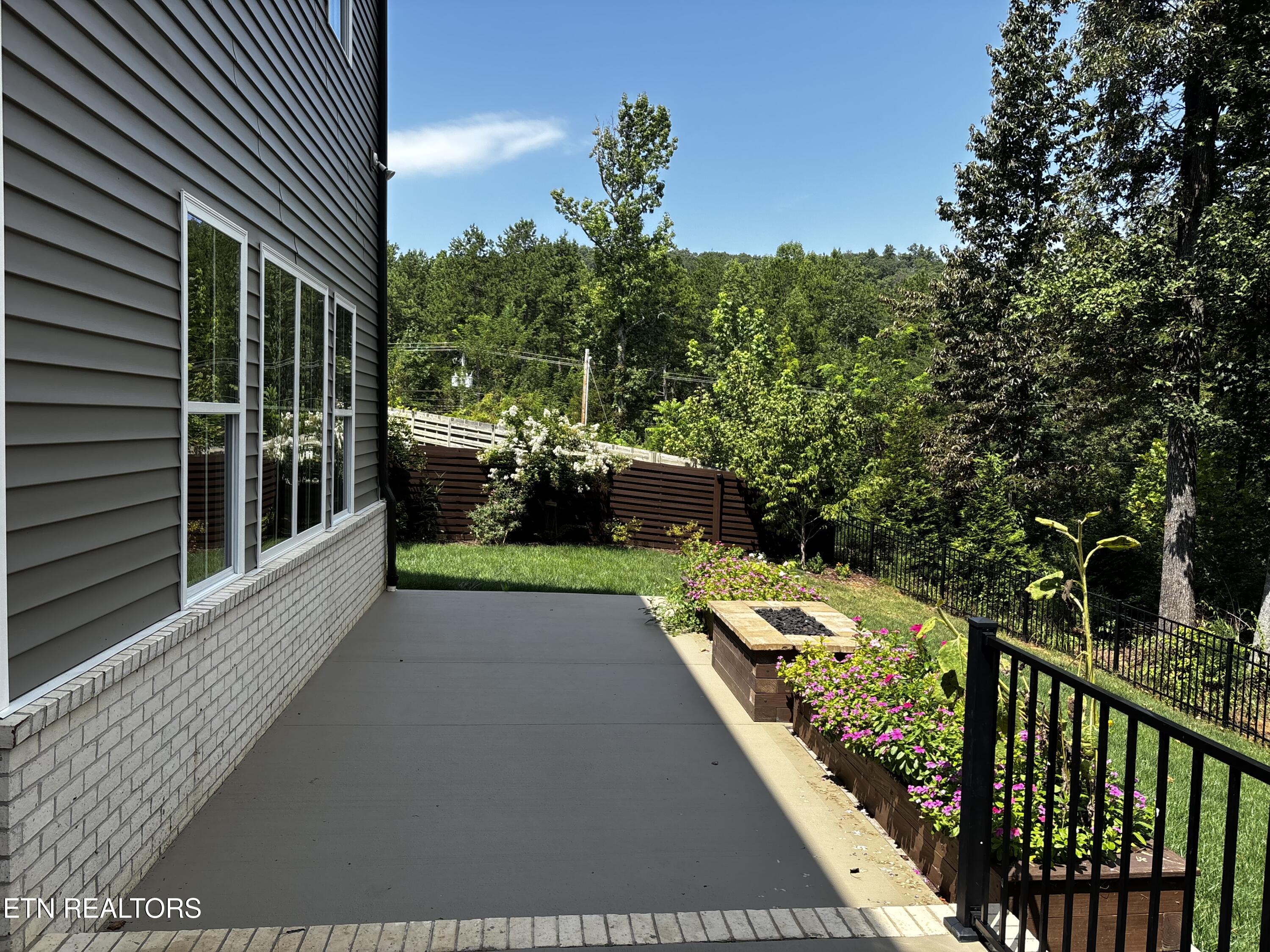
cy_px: 476
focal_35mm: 26
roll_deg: -1.2
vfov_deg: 53.1
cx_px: 635
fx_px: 954
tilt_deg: -2.3
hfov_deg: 67.3
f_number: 1.6
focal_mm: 5.96
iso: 50
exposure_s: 1/1616
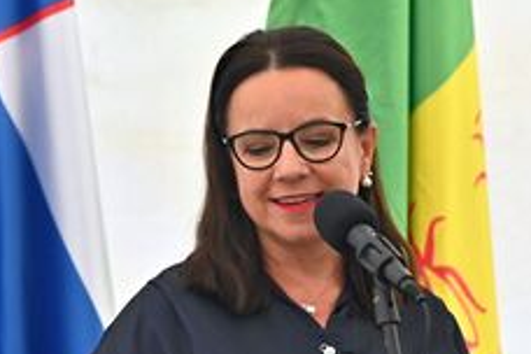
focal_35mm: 346
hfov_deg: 6.0
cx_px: 177
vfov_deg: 4.0
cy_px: 291
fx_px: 5103
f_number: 5
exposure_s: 1/500
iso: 1600
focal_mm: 175
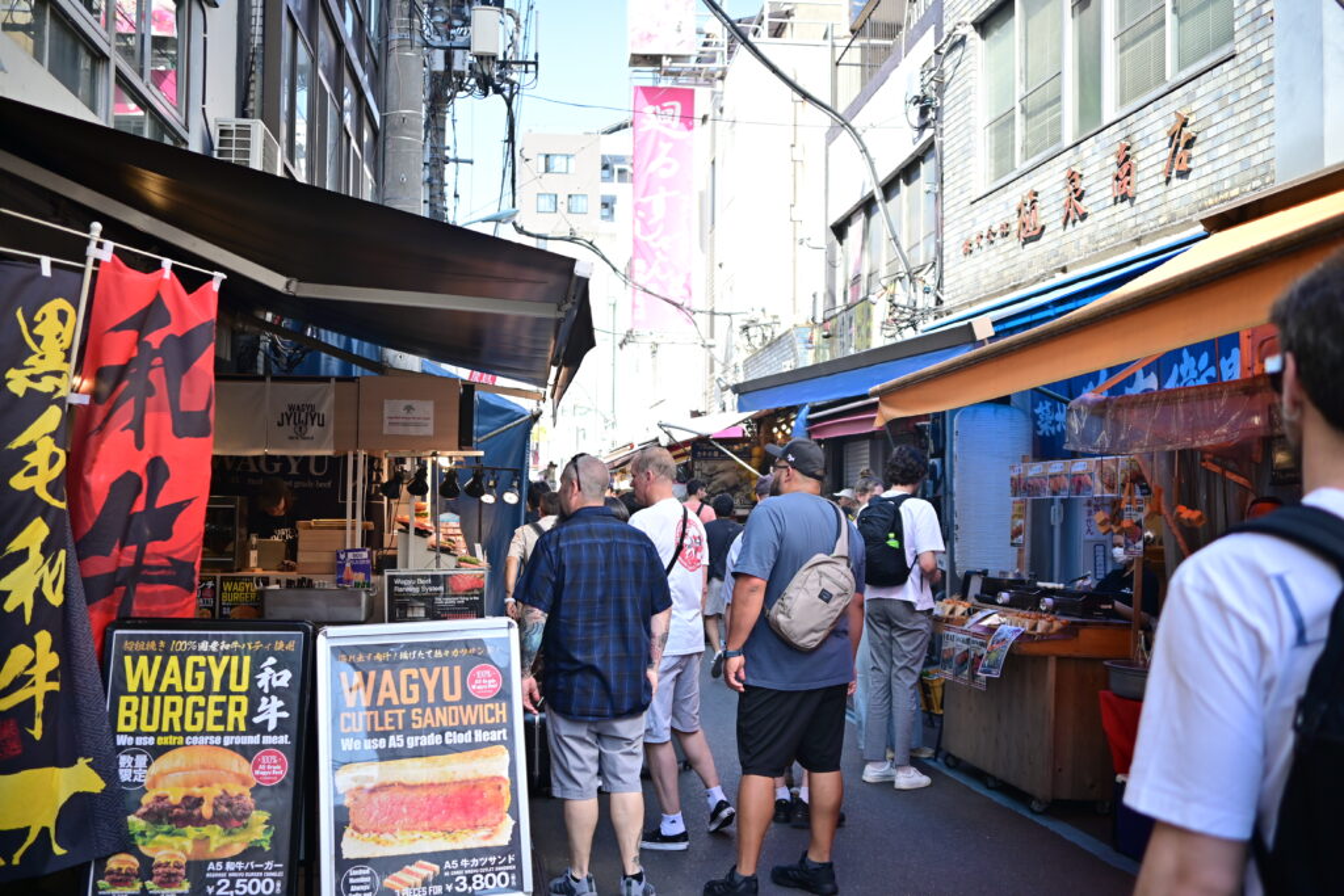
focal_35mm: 36
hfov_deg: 53.1
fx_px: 1344
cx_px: 672
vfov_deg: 36.9
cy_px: 448
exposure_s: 1/800
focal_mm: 24
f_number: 2
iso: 100
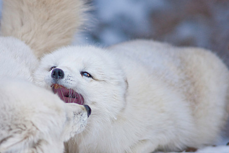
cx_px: 103
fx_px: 3659
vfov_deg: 2.4
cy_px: 85
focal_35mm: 575
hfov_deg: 3.6
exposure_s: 1/2500
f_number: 3.2
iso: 400
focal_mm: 300
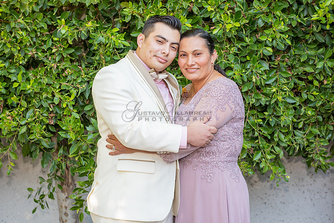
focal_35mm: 66
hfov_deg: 30.5
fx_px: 612
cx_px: 167
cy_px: 112
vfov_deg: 20.6
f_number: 5
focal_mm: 66
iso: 320
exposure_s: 1/125
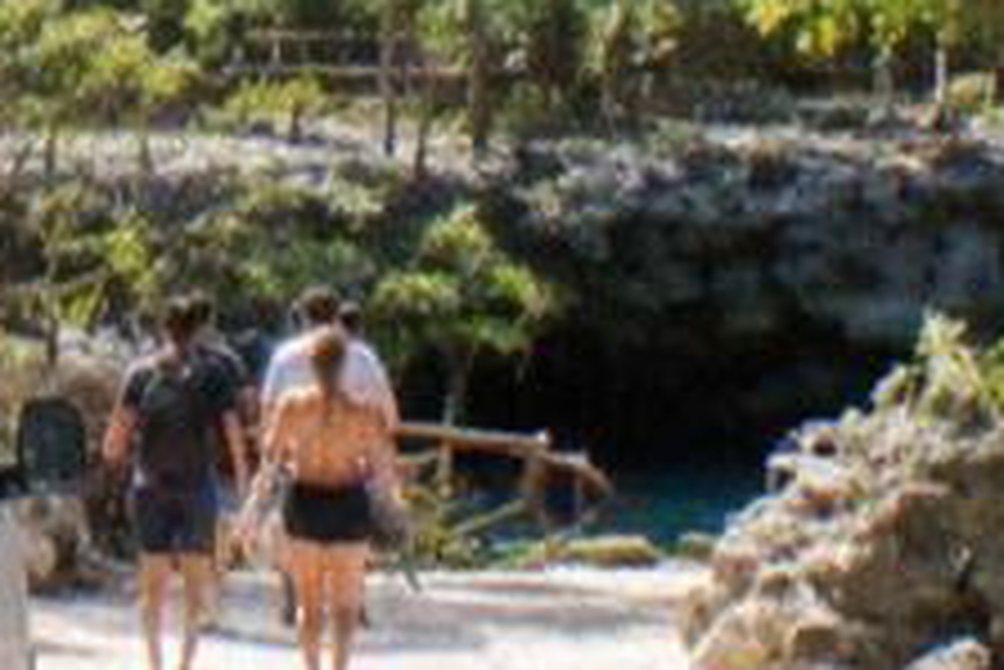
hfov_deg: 13.0
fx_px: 4381
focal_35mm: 157
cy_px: 558
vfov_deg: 8.7
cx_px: 707
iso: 500
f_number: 9
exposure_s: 1/400
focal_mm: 35
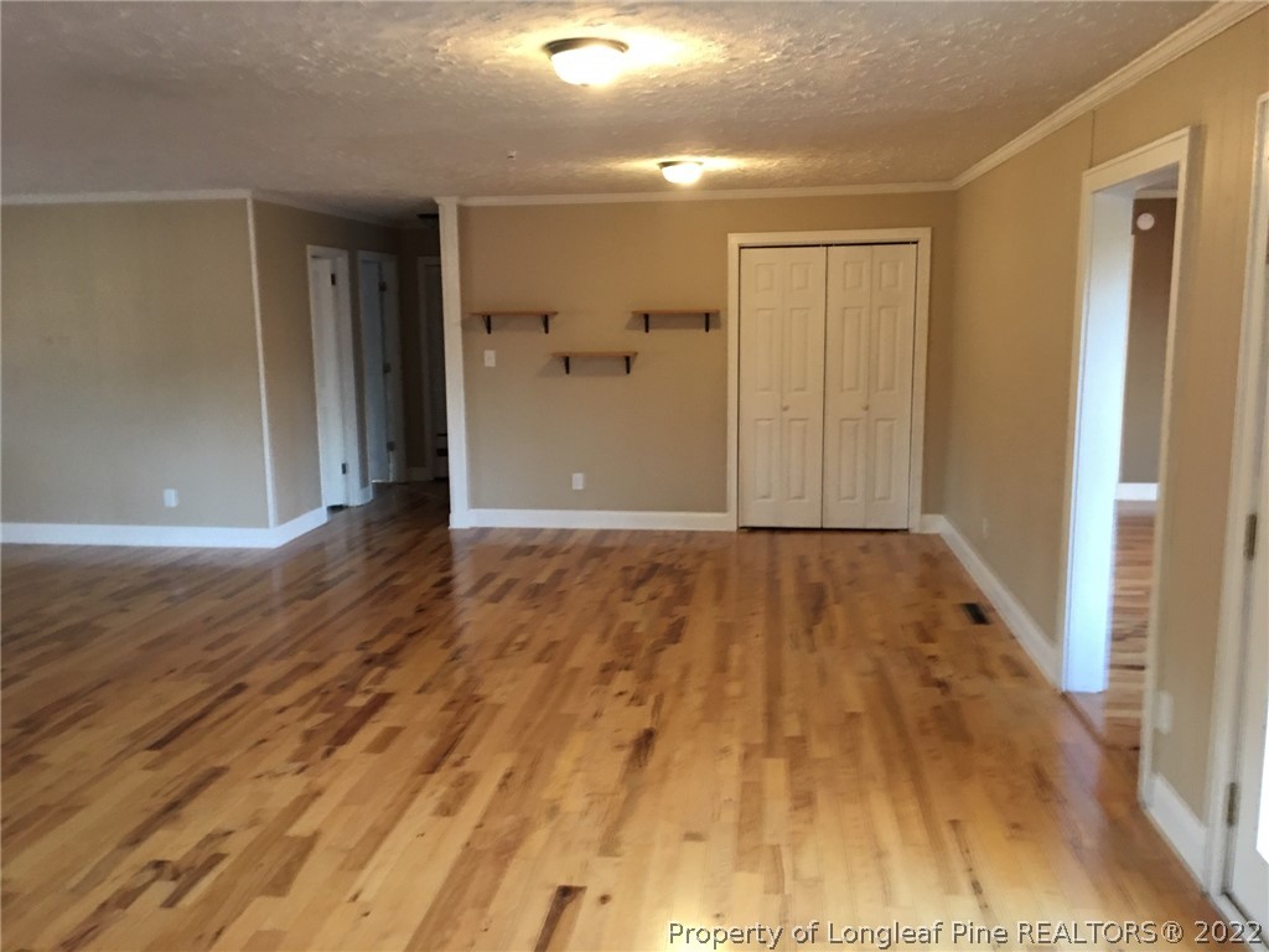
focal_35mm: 29
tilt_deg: -4.4
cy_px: 476
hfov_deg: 61.7
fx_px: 1063
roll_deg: +1.0
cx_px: 634
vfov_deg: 48.2
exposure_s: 1/15
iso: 80
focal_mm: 4.15
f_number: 2.2
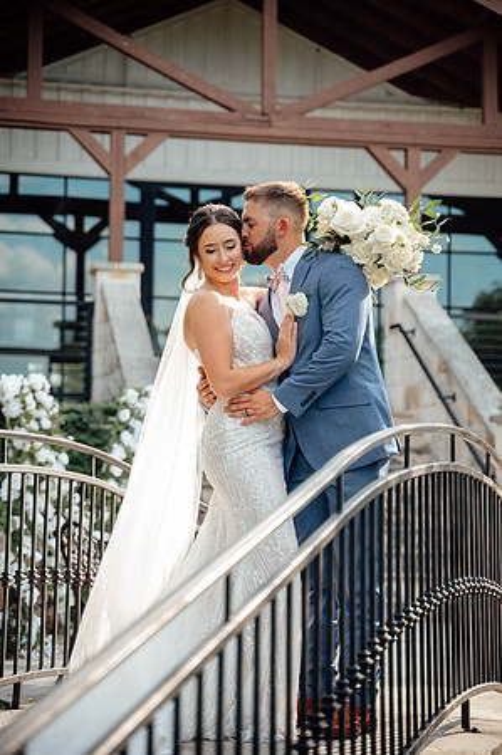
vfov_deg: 27.0
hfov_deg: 18.1
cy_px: 378
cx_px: 251
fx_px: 1572
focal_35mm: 75
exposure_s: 1/400
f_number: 2.8
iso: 125
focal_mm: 75
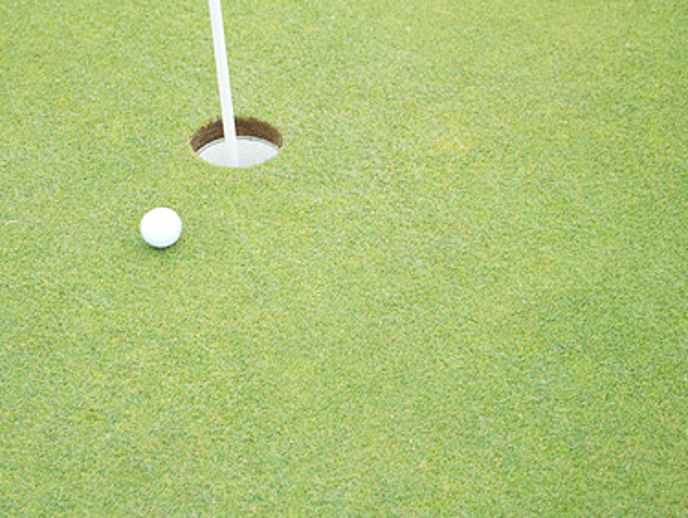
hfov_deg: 18.8
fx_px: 2069
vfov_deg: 14.2
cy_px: 186
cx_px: 231
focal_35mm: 104
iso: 160
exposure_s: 1/80
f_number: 5.6
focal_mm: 70
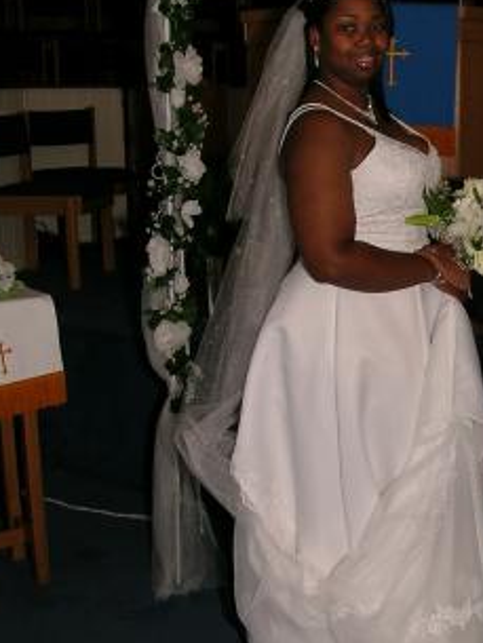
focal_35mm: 55
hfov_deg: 26.0
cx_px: 407
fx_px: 1023
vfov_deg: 34.9
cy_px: 301
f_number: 4
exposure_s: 1/60.1
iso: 50
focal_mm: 5.8
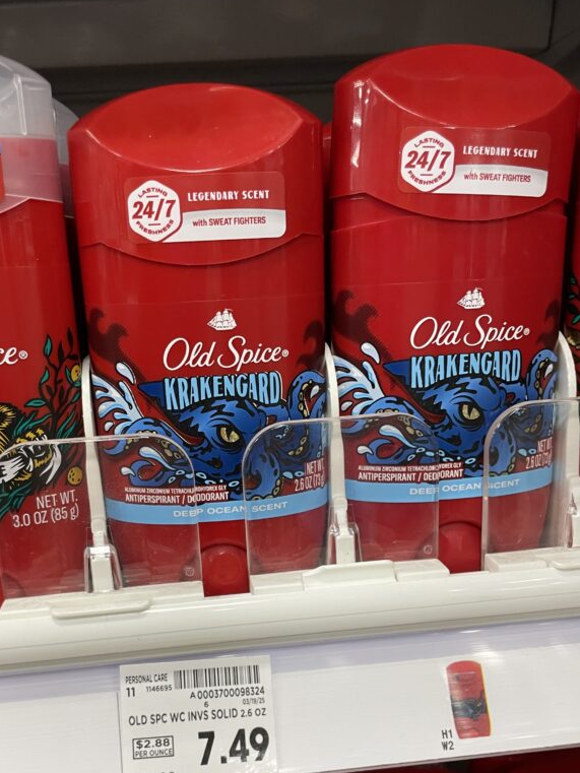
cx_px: 245
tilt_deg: -18.3
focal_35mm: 35
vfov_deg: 51.7
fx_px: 782
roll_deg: +4.6
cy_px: 512
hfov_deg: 40.6
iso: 80
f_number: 1.6
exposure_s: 1/61
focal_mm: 4.2
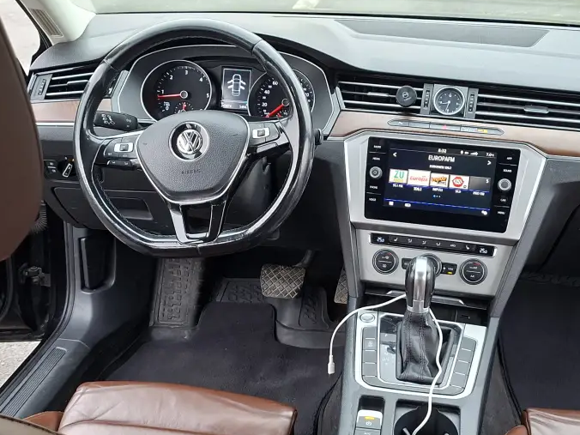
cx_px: 323
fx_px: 821
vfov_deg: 29.7
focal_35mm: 49
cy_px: 231
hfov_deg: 38.9
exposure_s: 1/120
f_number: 1.8
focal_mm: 5.54
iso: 200
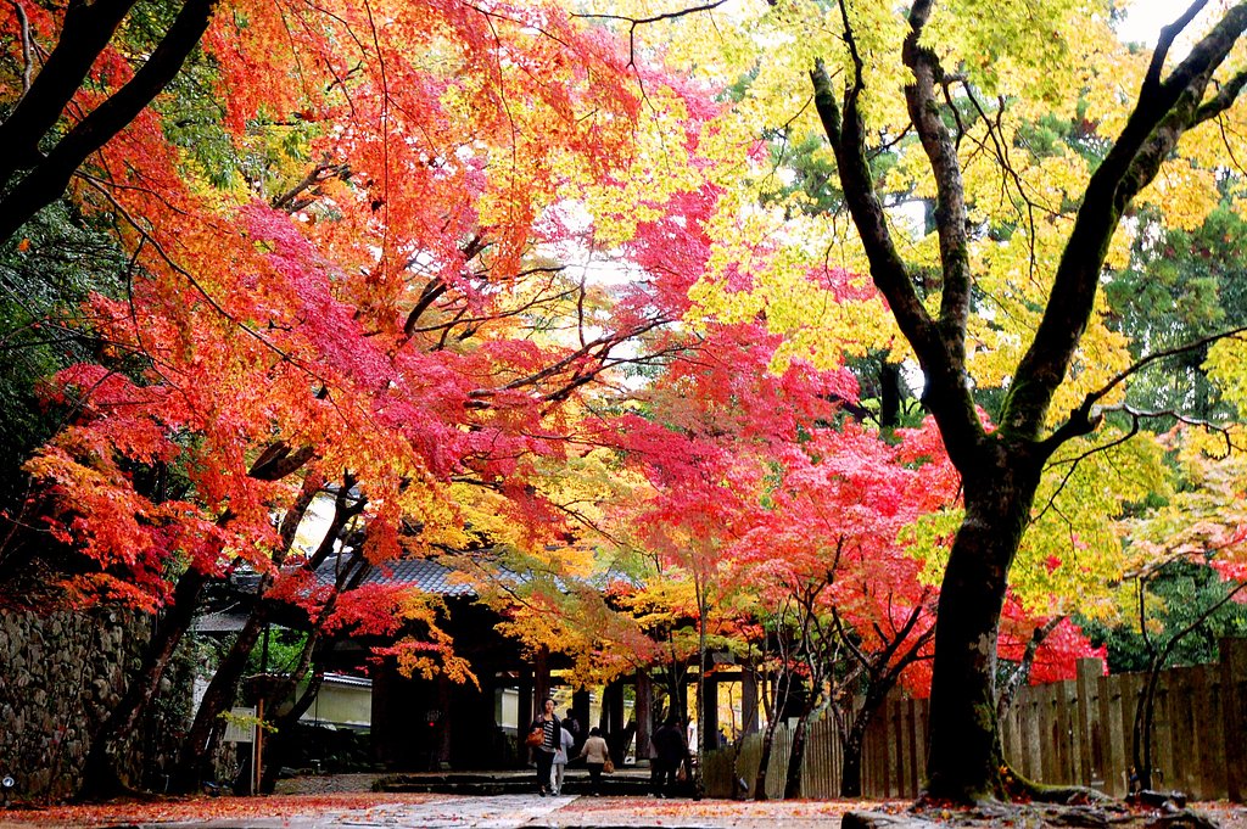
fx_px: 2077
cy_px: 414
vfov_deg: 22.6
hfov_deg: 33.4
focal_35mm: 60
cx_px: 624
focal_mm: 40
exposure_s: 1/25
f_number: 4.5
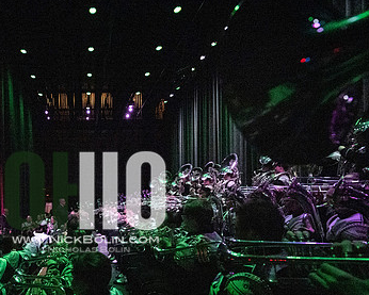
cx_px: 85
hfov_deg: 69.3
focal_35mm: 22
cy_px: 202
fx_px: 240
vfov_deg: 61.3
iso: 51200
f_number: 4
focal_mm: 14
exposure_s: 1/400
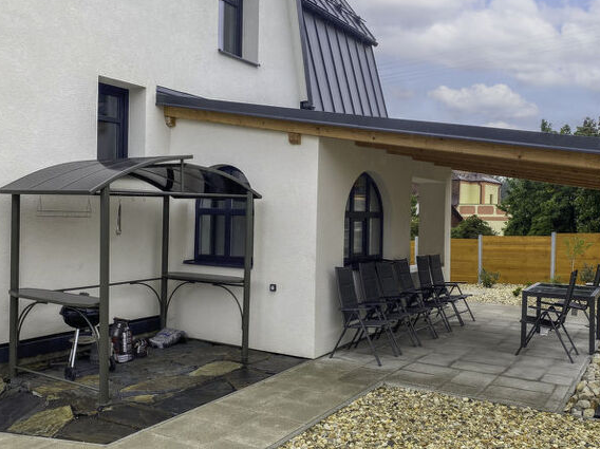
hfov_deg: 55.3
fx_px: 572
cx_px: 325
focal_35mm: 33
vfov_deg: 42.9
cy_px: 219
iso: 32
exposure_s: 1/240
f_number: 1.8
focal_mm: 4.25
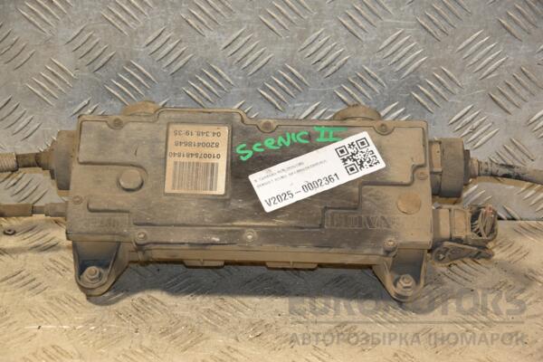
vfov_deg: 14.7
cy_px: 181
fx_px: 1403
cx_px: 272
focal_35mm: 93
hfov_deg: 21.9
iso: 800
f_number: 5.3
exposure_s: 1/160
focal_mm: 62
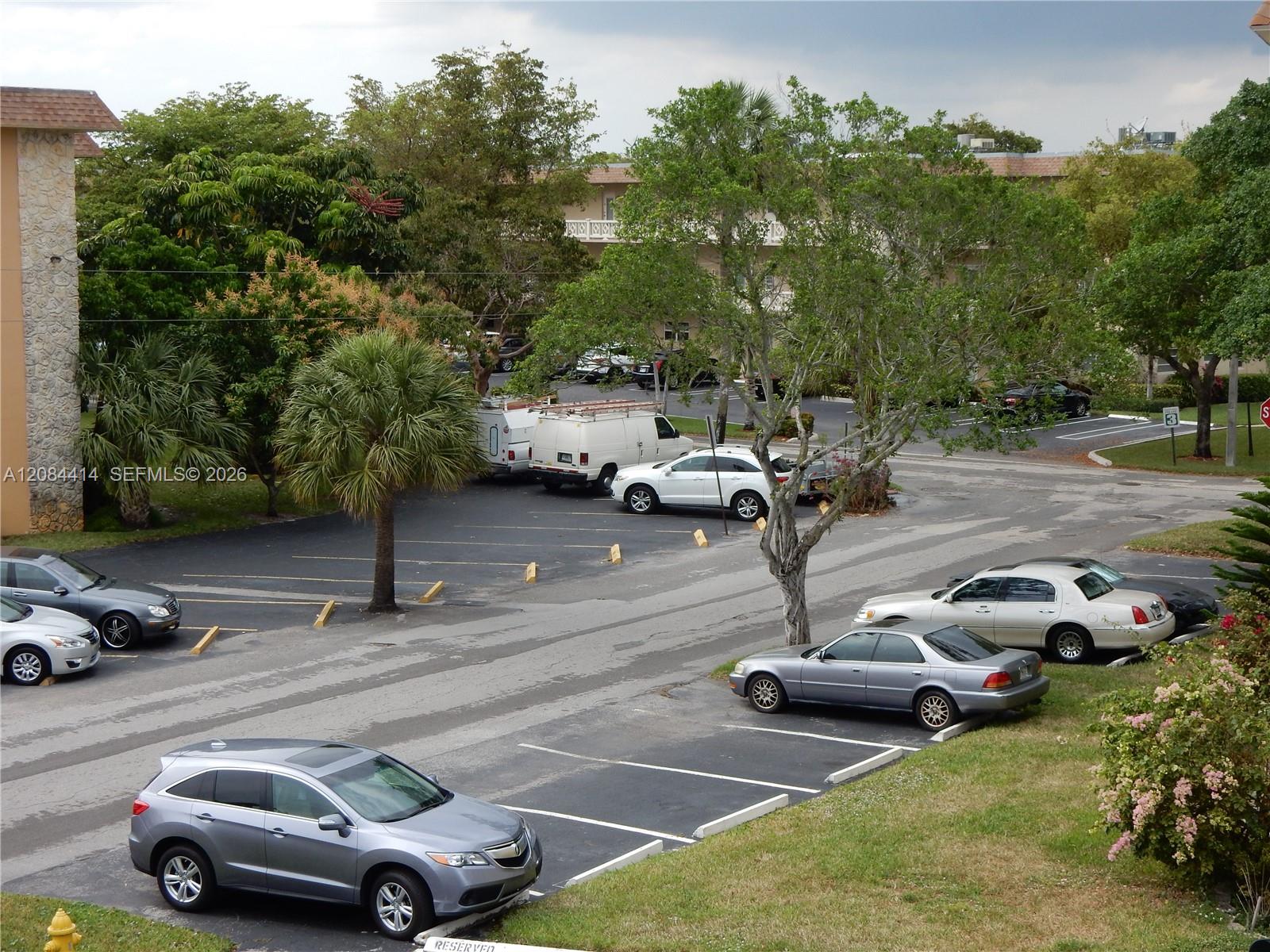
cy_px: 476
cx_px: 635
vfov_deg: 24.4
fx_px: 2201
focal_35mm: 60
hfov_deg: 32.2
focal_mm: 10.7
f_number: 4.5
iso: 125
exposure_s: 1/400
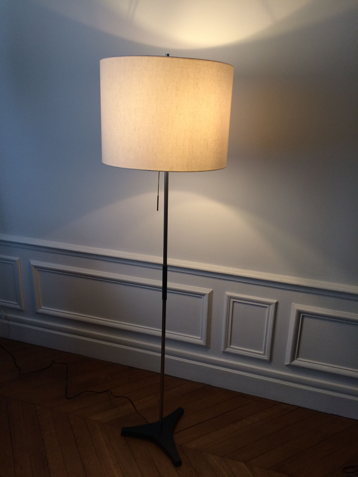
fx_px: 400
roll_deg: -1.1
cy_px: 238
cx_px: 179
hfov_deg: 48.2
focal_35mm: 29
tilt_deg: -20.7
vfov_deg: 61.7
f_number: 2.2
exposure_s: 1/33
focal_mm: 4.15
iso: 64
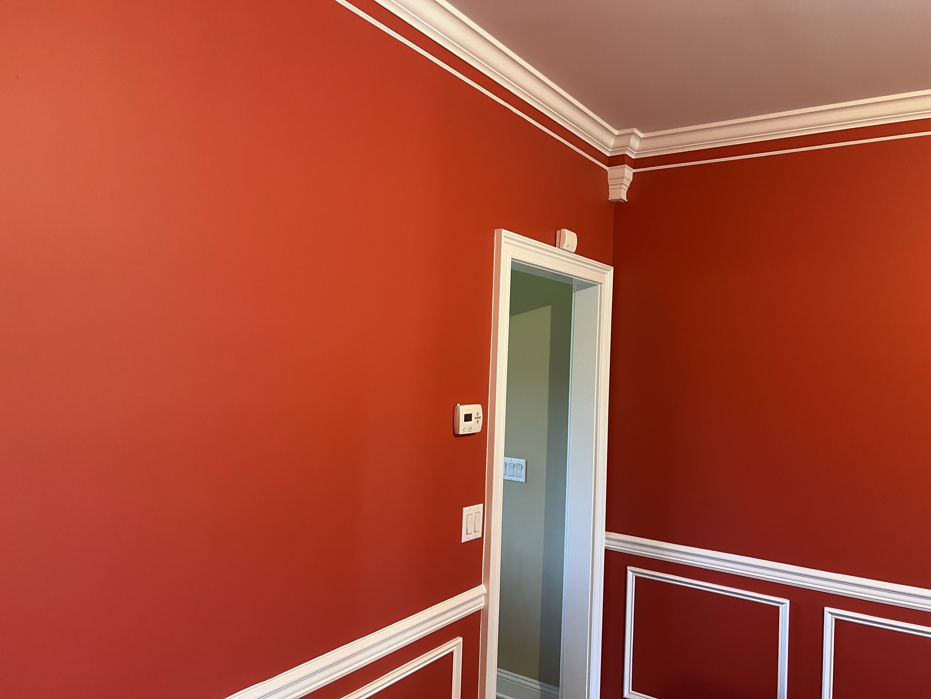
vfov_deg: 53.1
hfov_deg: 67.3
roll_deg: -2.9
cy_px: 350
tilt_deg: -0.1
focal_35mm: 26
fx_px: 699
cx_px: 466
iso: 400
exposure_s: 1/60
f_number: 1.5
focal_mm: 5.7
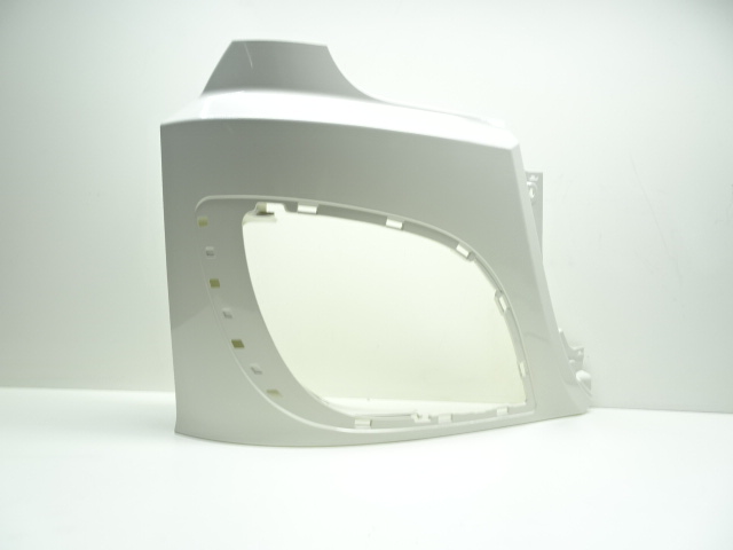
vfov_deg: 56.8
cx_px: 366
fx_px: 508
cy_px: 275
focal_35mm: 24
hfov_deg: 71.6
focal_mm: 4.1
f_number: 3.5
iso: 80
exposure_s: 1/30
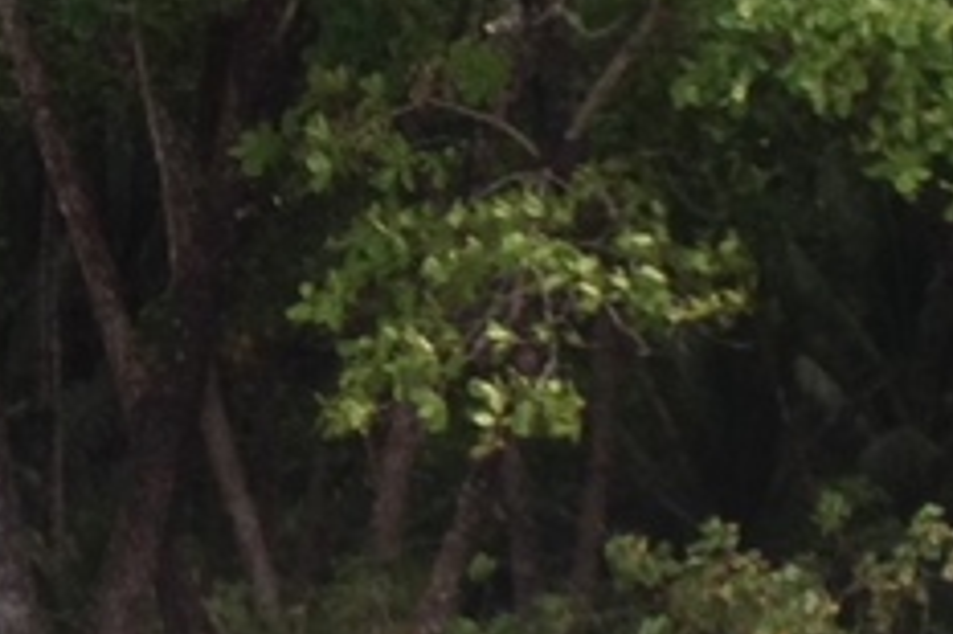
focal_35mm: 250
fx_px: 6613
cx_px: -323
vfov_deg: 5.5
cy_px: 57
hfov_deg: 8.1
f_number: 2.4
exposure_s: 1/1493
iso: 50
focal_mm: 4.28
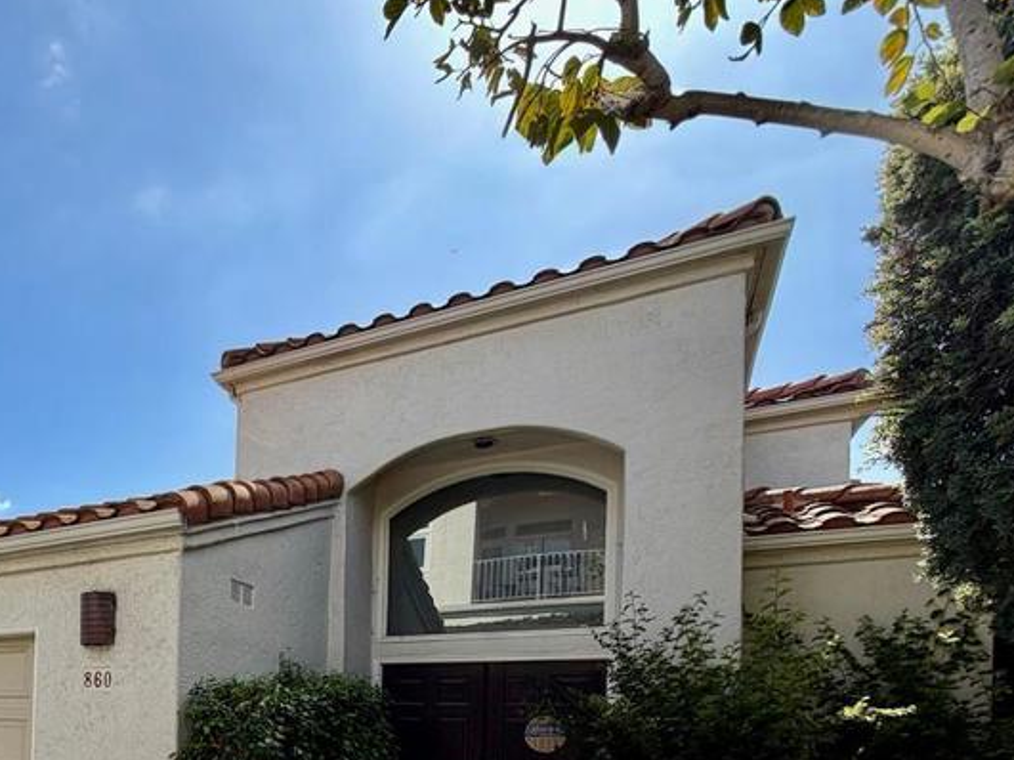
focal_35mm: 27
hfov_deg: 55.5
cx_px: 80
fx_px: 791
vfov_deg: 45.3
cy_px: 718
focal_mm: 2.22
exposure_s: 1/770
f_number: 2.2
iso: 25
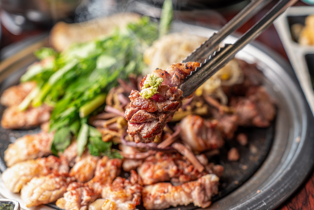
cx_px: 157
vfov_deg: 27.0
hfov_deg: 39.6
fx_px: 436
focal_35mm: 50
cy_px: 105
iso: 100
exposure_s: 1/125
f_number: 3.5
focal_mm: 50
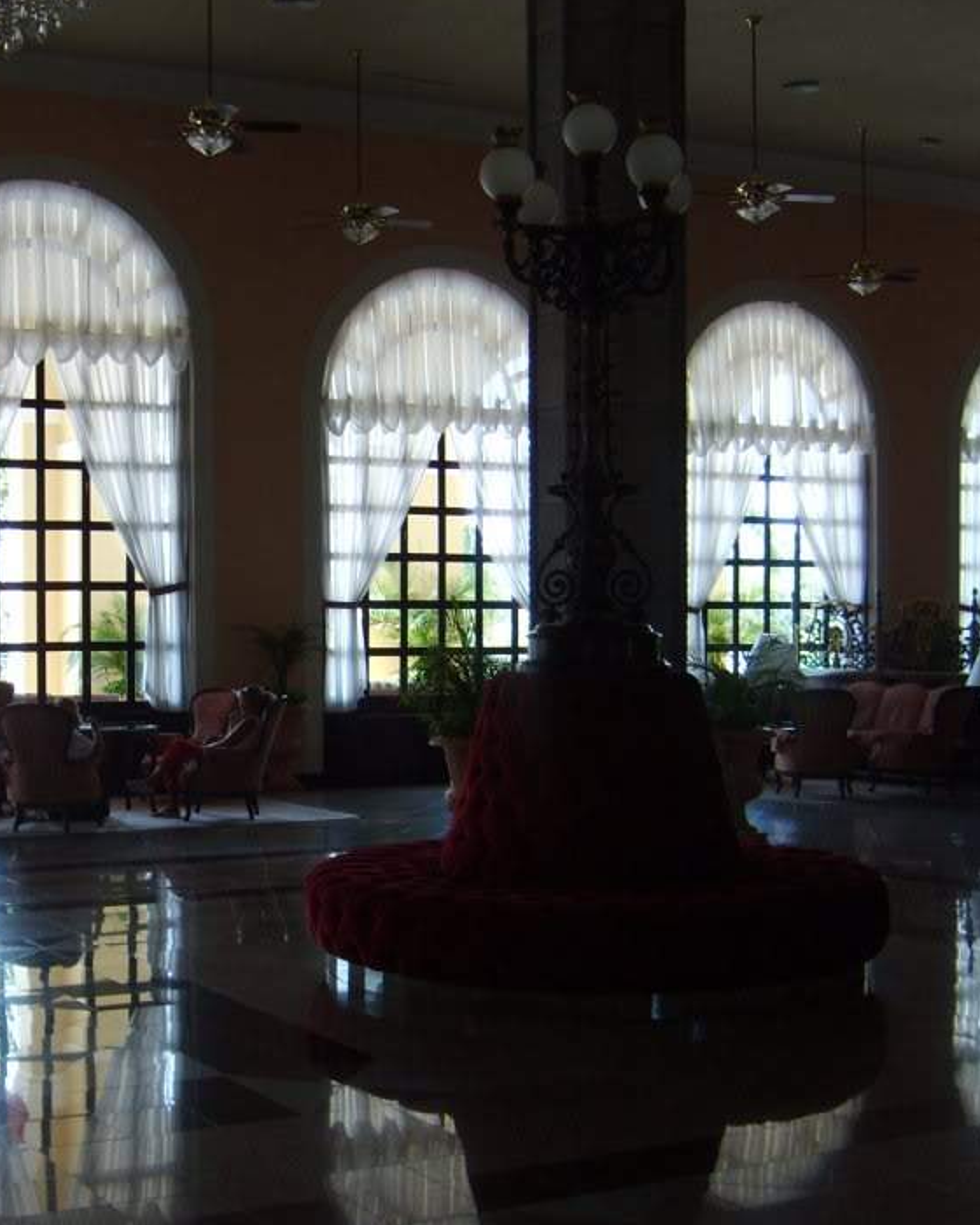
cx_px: 231
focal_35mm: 50
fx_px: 1813
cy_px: 651
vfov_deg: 37.3
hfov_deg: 29.7
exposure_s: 1/45
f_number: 2.8
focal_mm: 5.8
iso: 50
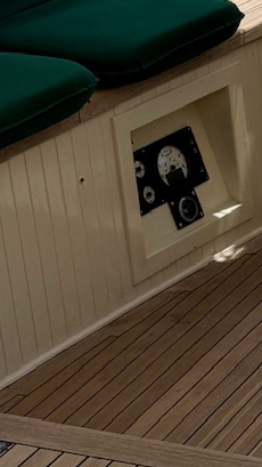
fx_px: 1618
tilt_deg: -22.6
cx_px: 349
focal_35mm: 131
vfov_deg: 16.4
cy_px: 232
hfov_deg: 9.1
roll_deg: +6.2
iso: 80
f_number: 1.78
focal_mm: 6.76
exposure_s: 1/9091
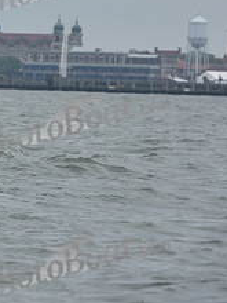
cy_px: 71
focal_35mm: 508
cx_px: -94
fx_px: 4442
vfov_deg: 3.9
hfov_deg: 2.9
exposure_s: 1/800
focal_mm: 200
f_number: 7.1
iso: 400
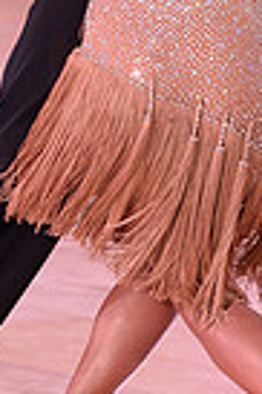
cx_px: 174
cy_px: -138
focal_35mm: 614
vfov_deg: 3.4
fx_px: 6719
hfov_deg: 2.2
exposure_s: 1/250
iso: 2000
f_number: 4
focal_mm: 145
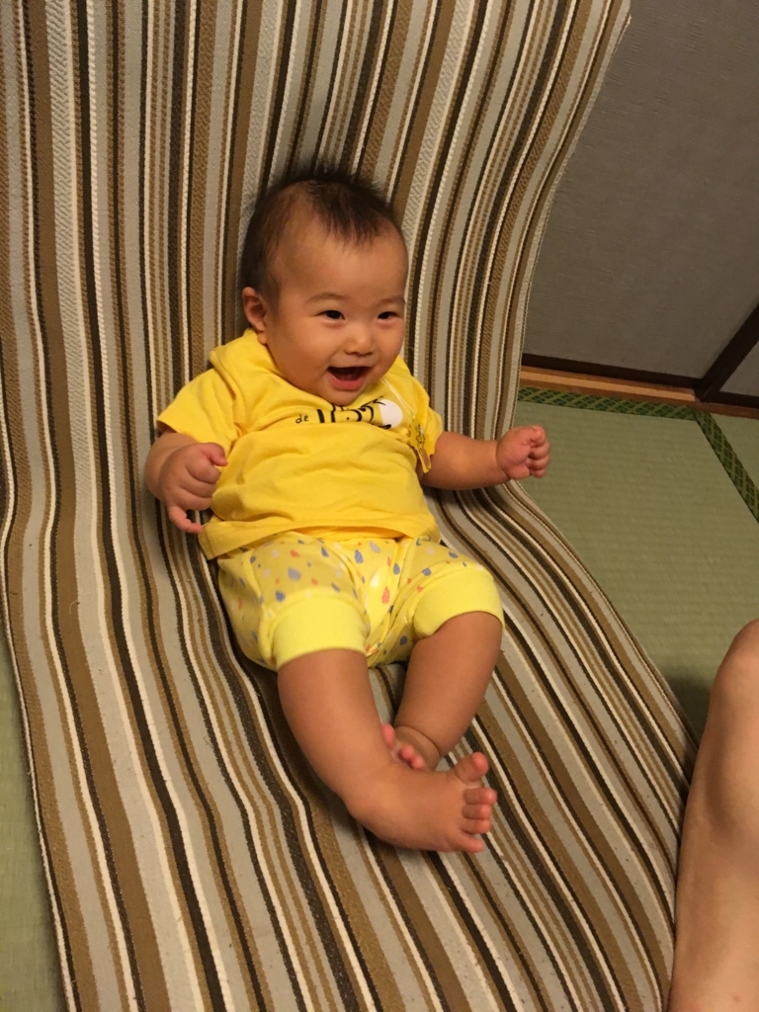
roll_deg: -26.9
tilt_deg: -42.9
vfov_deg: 61.7
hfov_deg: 48.2
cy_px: 506
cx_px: 380
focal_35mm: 29
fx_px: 848
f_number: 2.2
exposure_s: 1/30
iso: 200
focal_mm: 4.15
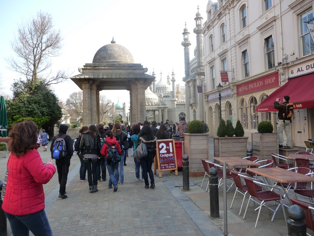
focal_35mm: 28
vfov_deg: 49.7
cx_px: 157
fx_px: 254
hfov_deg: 63.4
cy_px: 118
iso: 160
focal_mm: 4.7
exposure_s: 1/250
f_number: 3.3
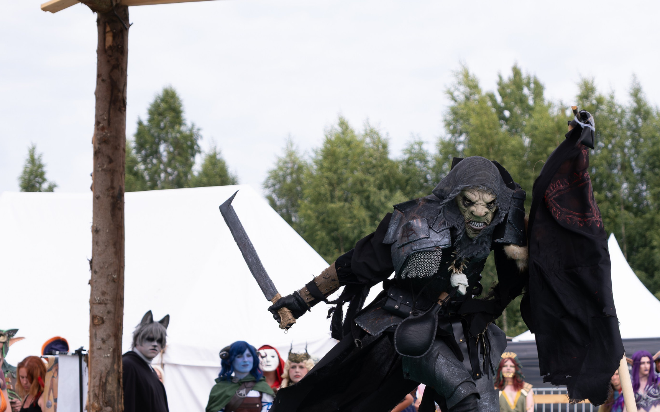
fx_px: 1799
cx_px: 428
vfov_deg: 13.1
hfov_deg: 20.7
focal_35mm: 100
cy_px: 254
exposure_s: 1/1000
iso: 160
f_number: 3.2
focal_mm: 44.1
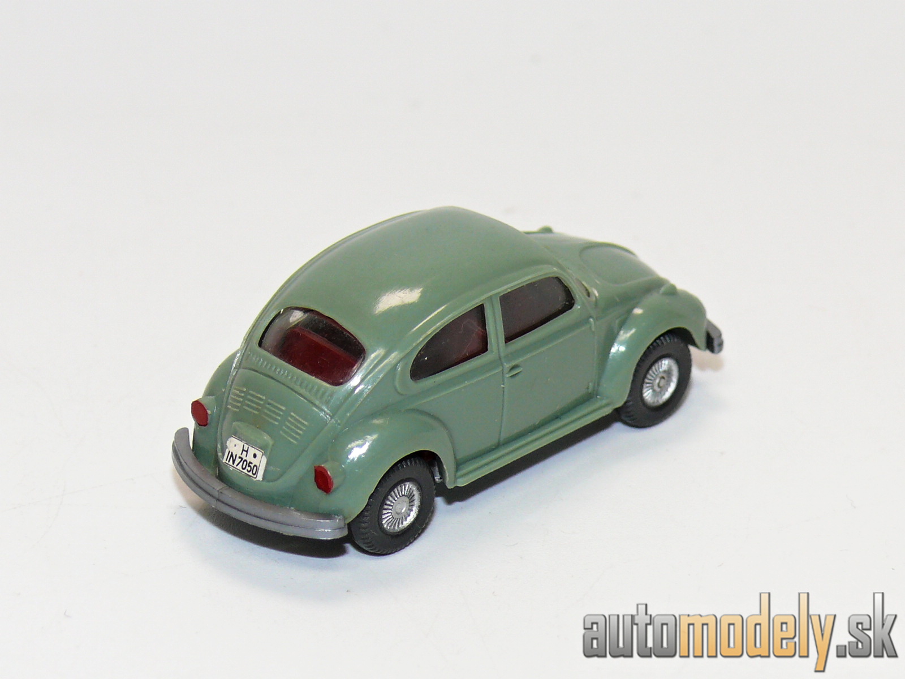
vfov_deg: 9.8
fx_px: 3948
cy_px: 340
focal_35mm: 151
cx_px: 452
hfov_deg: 13.1
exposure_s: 1/30
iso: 100
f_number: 4
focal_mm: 18
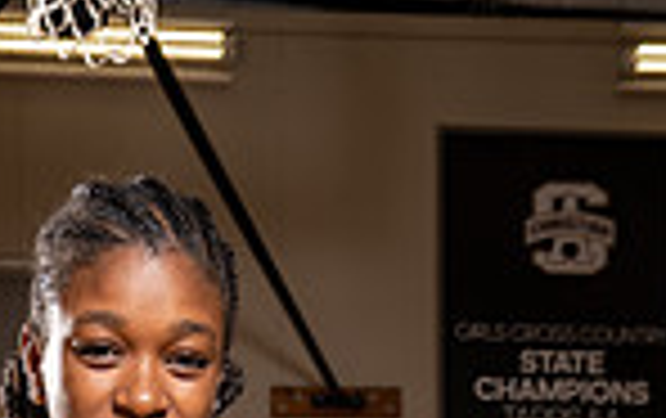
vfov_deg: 10.9
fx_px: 1854
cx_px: 135
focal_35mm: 102
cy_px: 998
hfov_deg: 20.1
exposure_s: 1/250
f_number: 5.6
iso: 200
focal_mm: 33
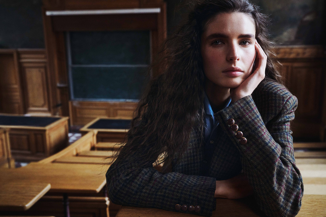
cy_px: 108
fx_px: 353
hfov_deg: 49.6
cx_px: 163
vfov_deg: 34.2
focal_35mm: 39
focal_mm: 39
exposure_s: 1/125
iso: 1600
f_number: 5.6
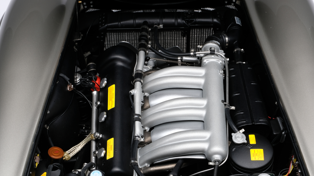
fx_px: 733
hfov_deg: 24.2
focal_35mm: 88
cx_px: 158
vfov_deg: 13.7
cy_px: 104
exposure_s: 1/160
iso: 200
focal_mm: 55
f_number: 20
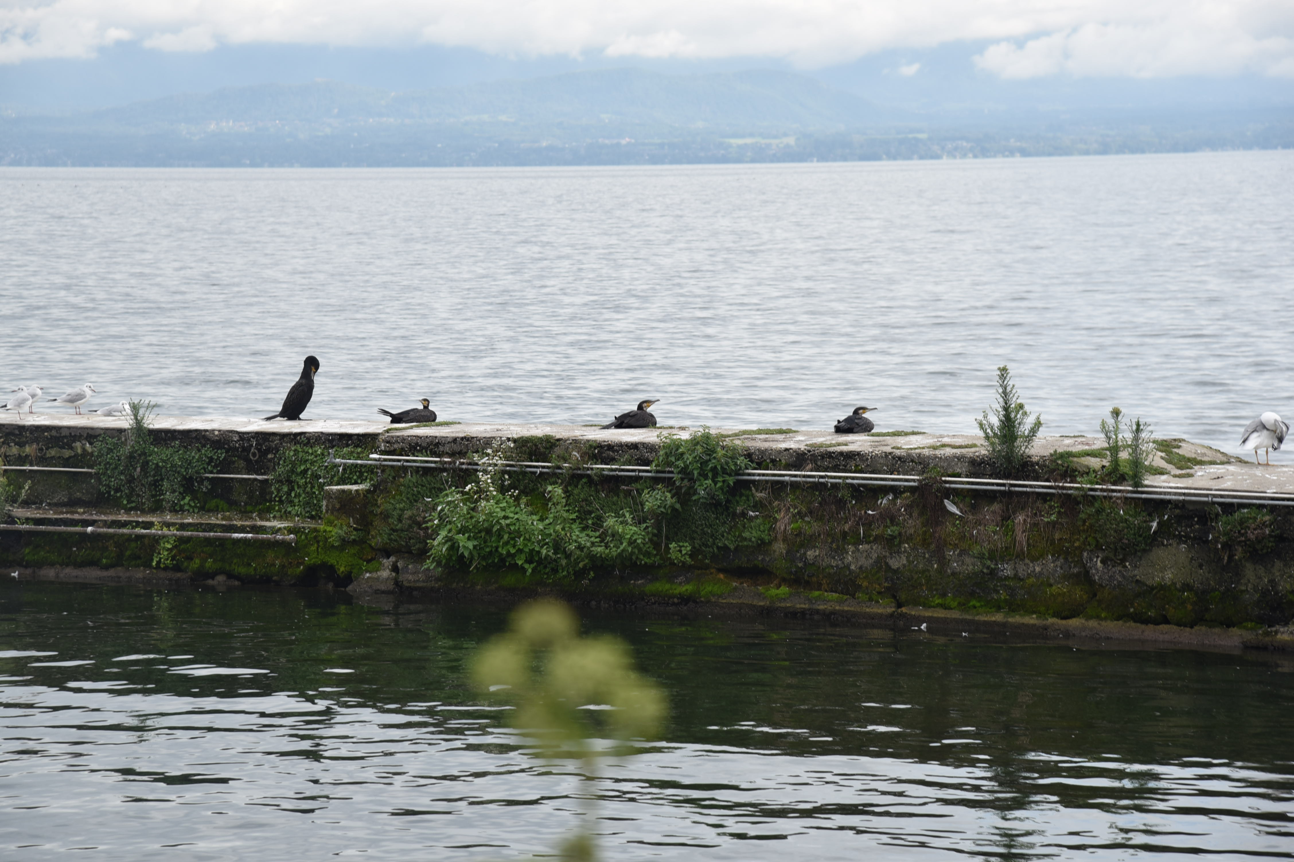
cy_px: 431
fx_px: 4313
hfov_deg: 17.1
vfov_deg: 11.4
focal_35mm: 120
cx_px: 647
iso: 200
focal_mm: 120
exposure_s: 1/250
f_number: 8
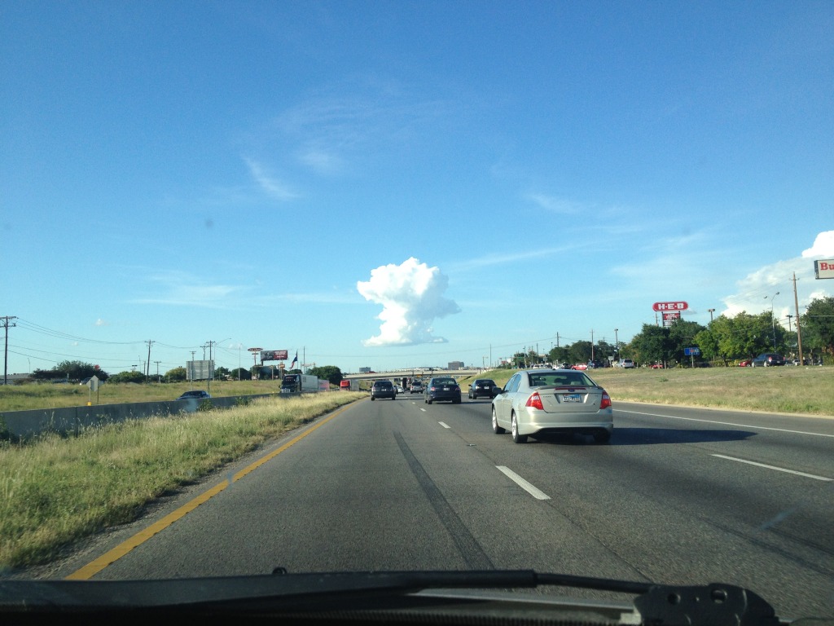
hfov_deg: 52.6
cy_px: 313
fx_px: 843
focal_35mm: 35
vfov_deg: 40.7
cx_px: 417
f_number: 2.4
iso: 50
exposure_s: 1/986
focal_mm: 4.28
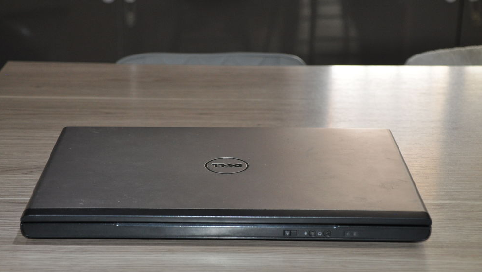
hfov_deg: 26.8
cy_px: 146
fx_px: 1010
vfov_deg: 15.3
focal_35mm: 79
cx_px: 240
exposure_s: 1/80
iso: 800
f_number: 5
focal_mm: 50
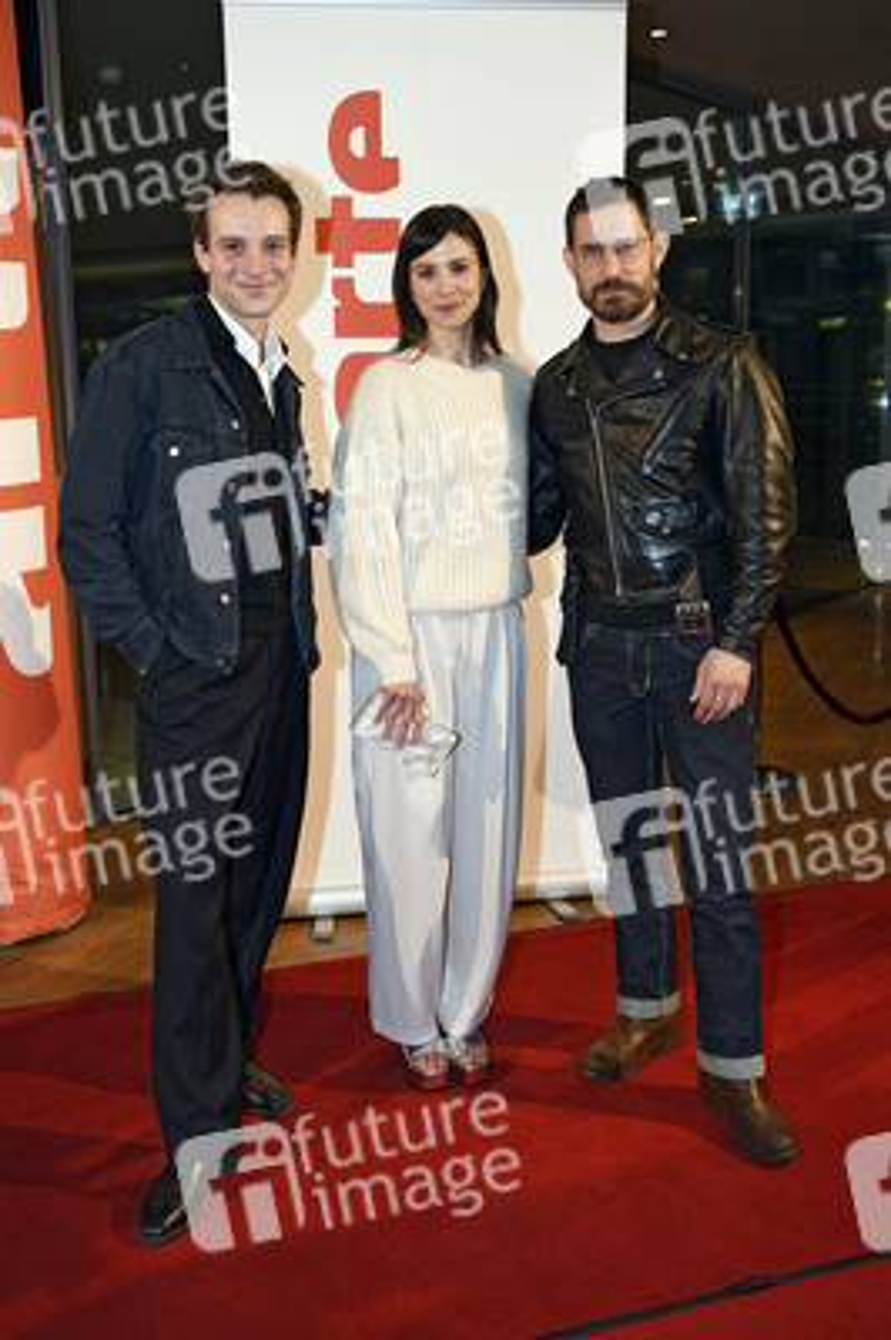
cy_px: 670
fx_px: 1264
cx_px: 446
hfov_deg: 38.8
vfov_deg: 55.8
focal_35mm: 34
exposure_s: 1/160
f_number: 3.5
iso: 800
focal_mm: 34
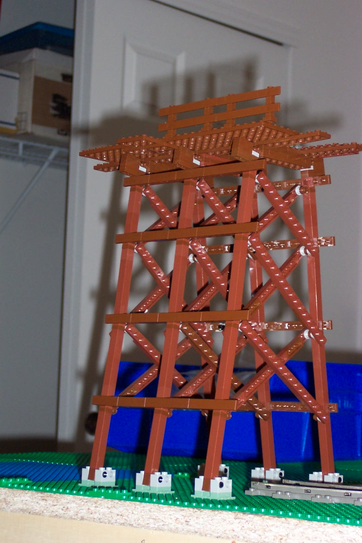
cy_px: 272
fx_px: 1342
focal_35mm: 89
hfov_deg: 15.4
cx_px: 181
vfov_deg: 22.9
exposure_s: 1/60
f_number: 4
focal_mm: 18.7
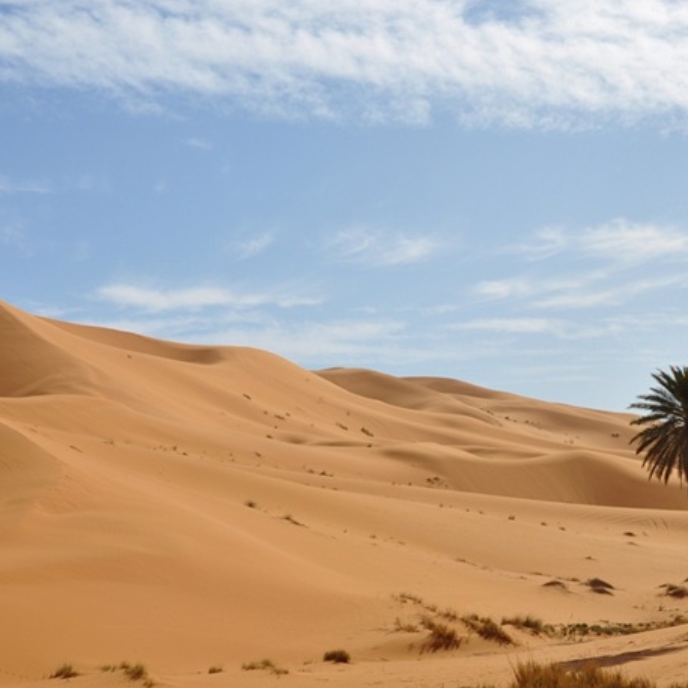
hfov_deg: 23.4
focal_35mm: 74
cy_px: 342
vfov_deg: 23.4
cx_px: 348
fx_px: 1664
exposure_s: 1/250
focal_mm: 38
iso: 200
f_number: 16
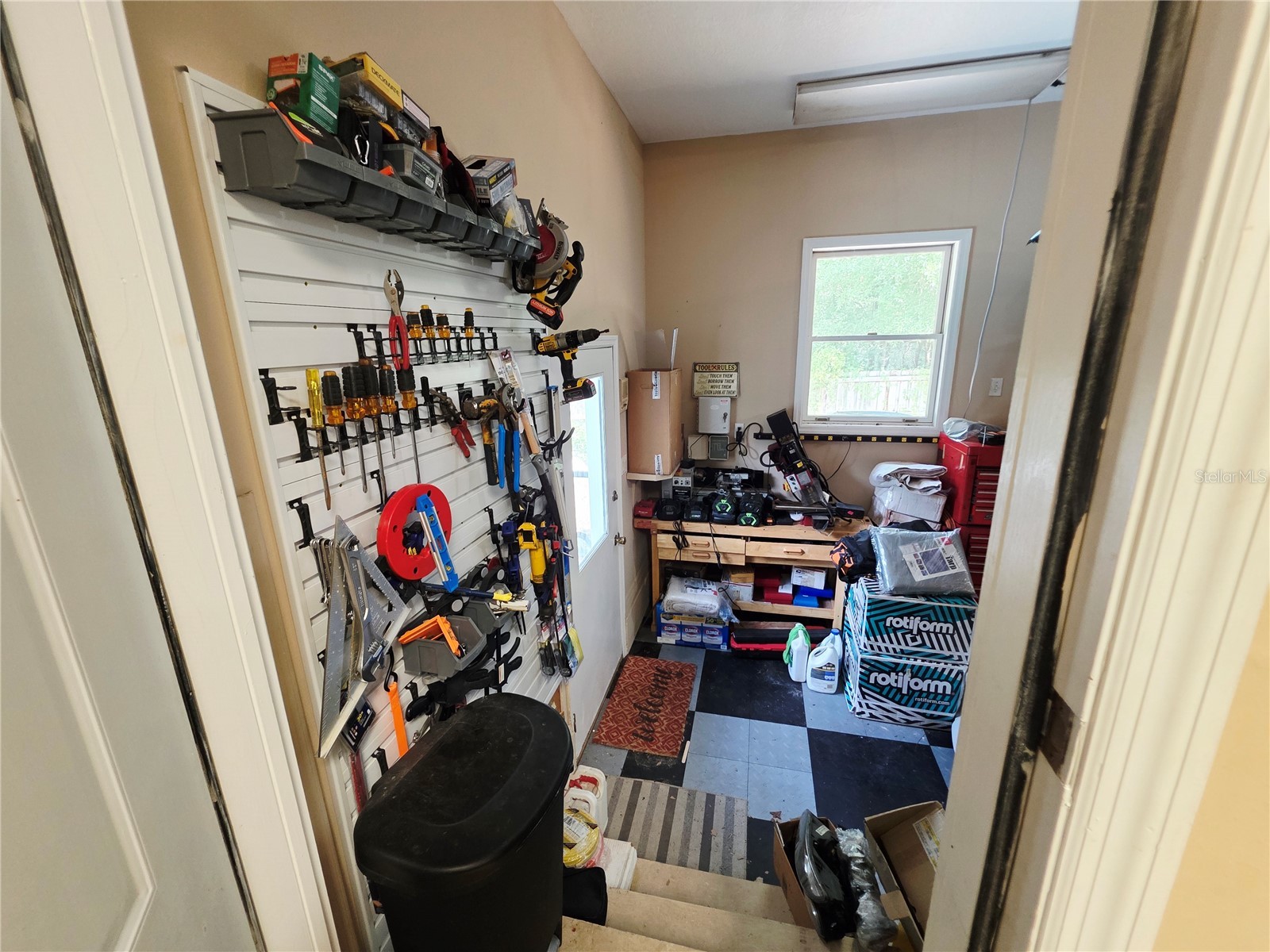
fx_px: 477
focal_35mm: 13
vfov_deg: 89.9
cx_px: 635
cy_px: 476
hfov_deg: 106.2
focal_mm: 2.2
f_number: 1.9
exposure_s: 1/60
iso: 320
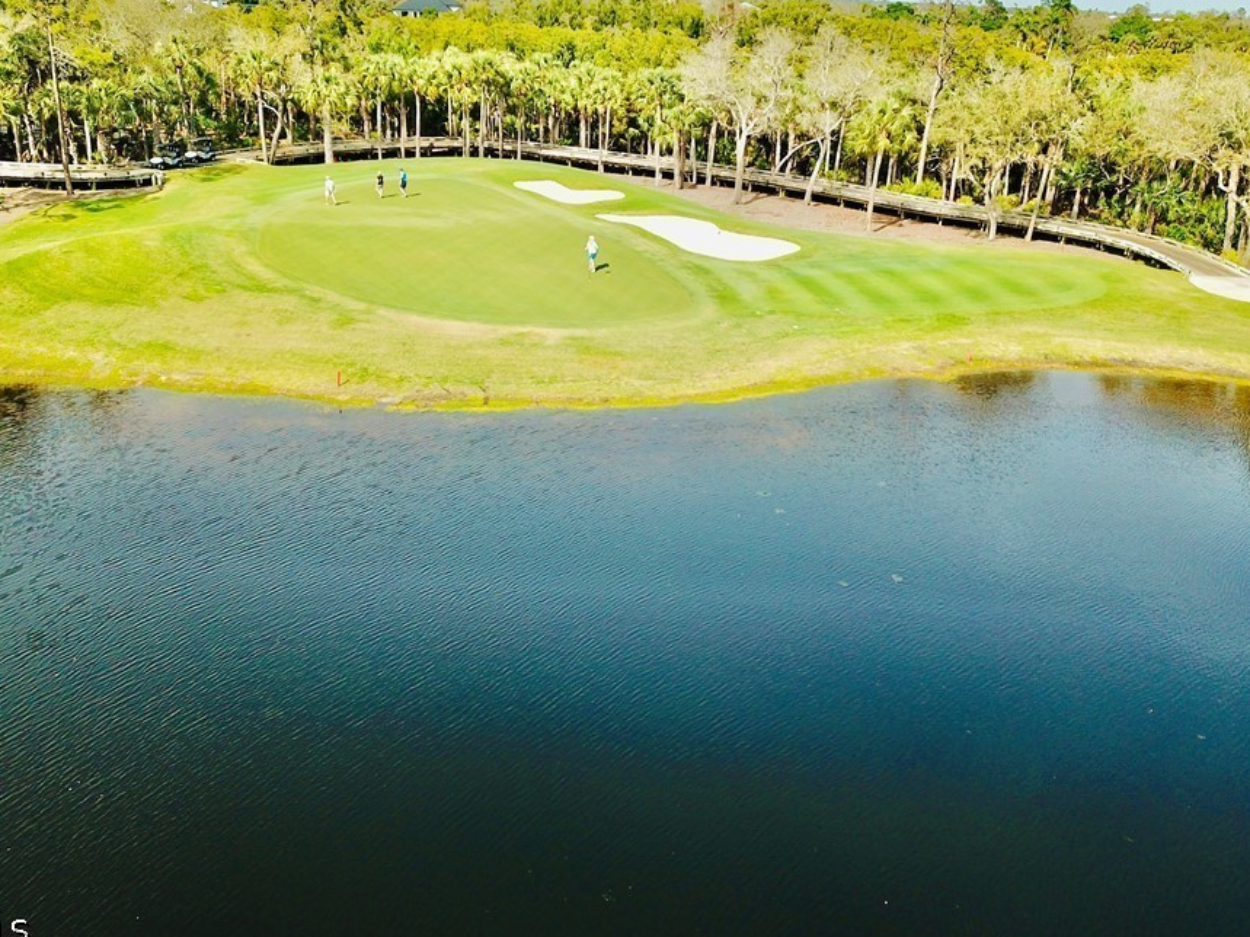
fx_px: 1119
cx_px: 637
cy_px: 397
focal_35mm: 31
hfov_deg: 58.4
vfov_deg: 45.3
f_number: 2.2
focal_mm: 4.73
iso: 100
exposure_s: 1/1009
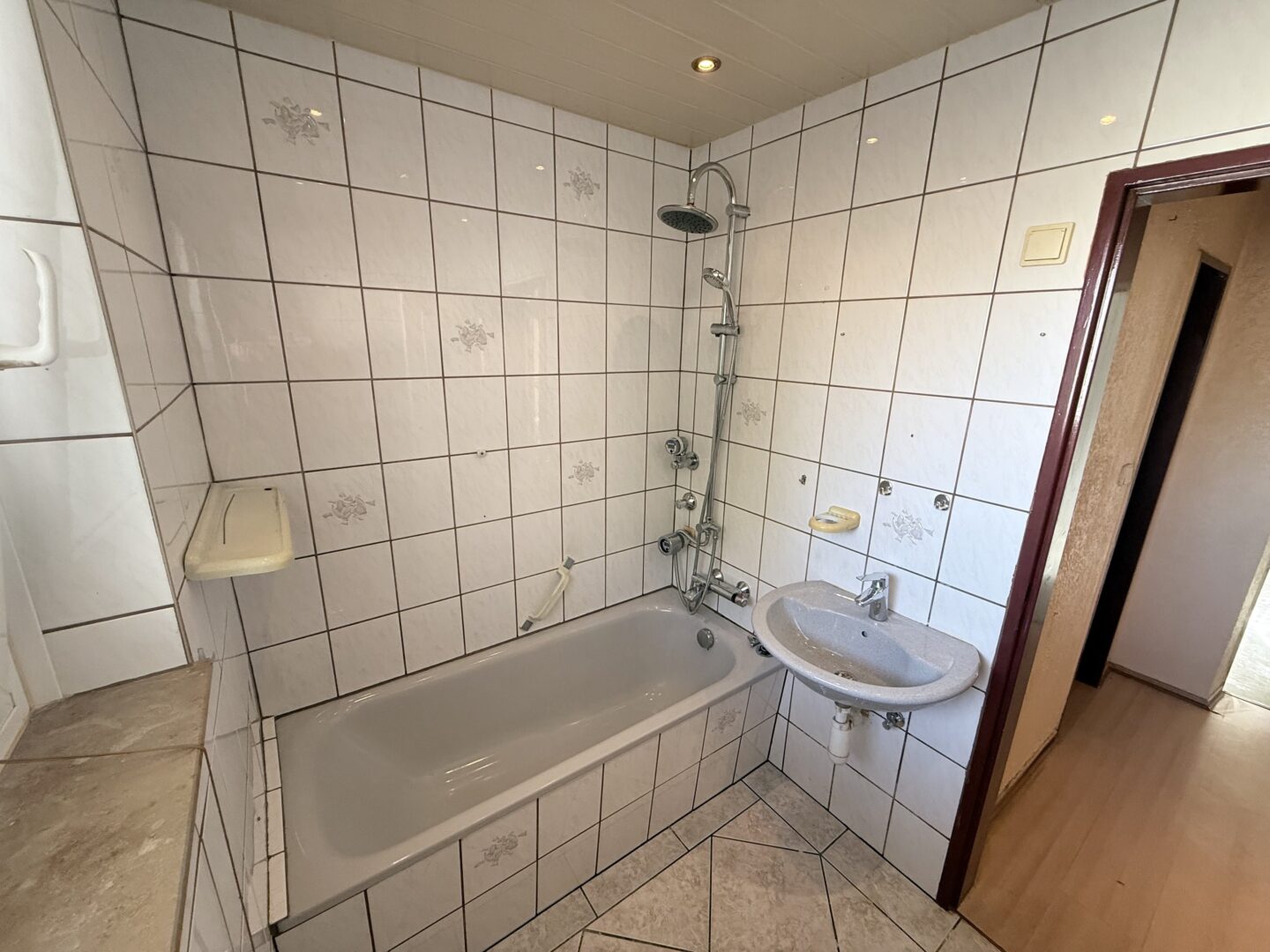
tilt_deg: -14.4
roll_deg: -1.7
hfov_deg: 102.1
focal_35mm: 14
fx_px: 514
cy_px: 476
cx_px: 635
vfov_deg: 85.7
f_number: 2.2
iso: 200
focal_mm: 2.22
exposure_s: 1/100
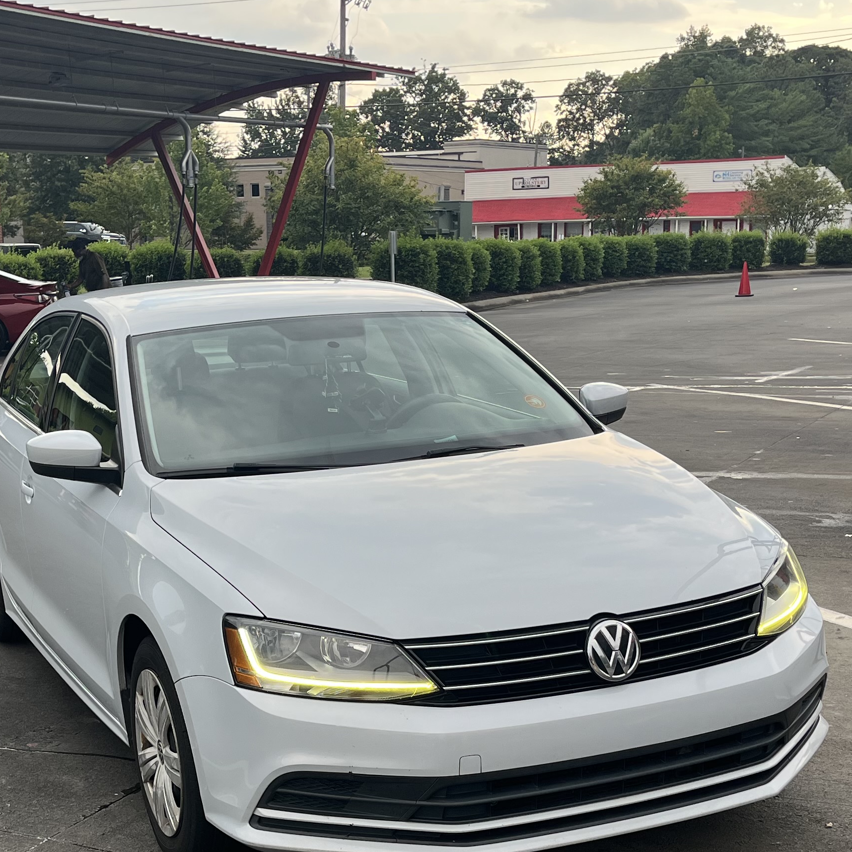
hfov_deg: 31.6
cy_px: 636
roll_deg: +0.7
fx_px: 1504
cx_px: 359
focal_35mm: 54
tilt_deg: -16.6
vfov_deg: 31.1
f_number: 1.6
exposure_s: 1/266
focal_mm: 5.1
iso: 50
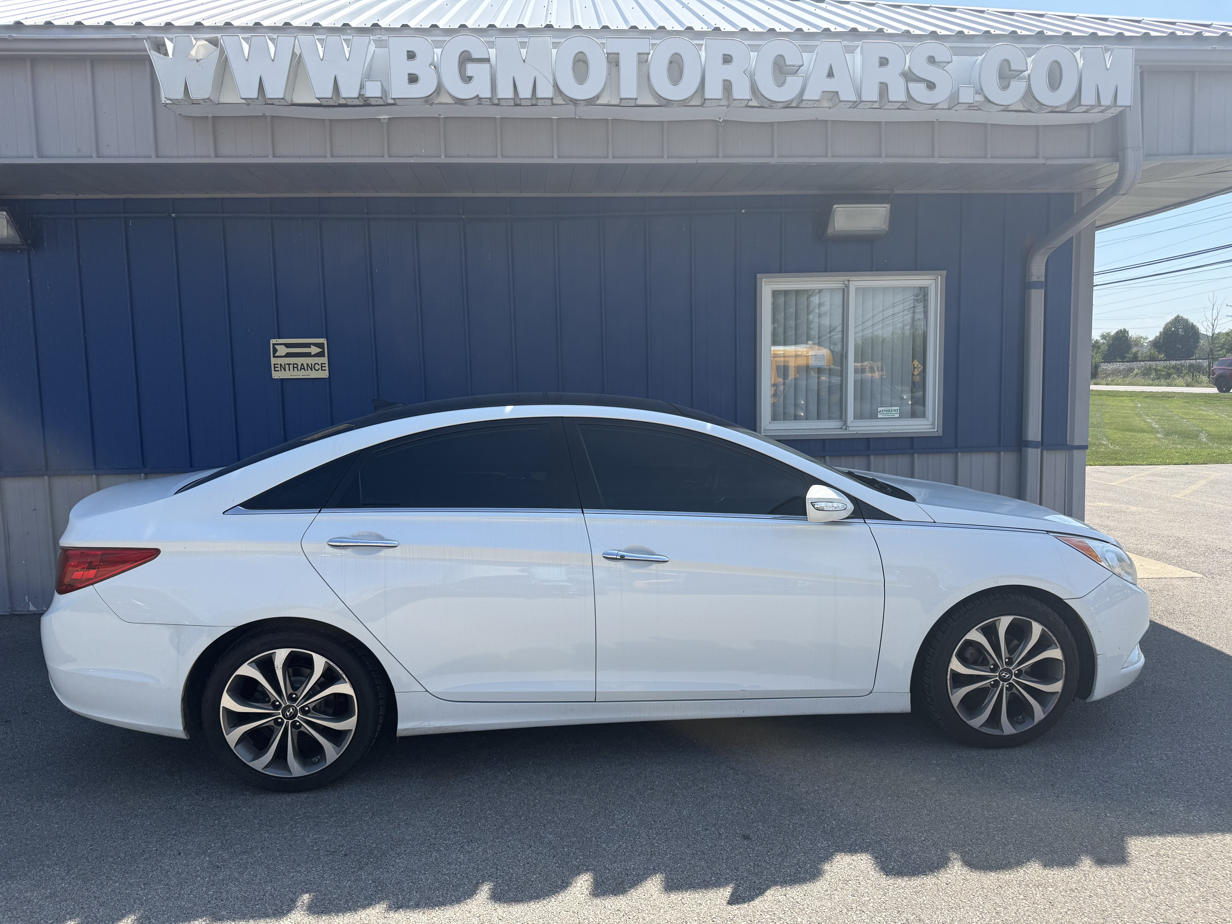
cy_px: 462
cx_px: 616
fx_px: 854
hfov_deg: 71.6
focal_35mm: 24
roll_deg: +0.6
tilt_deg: -5.3
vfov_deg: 56.8
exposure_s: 1/3759
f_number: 1.78
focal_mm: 6.76
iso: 100
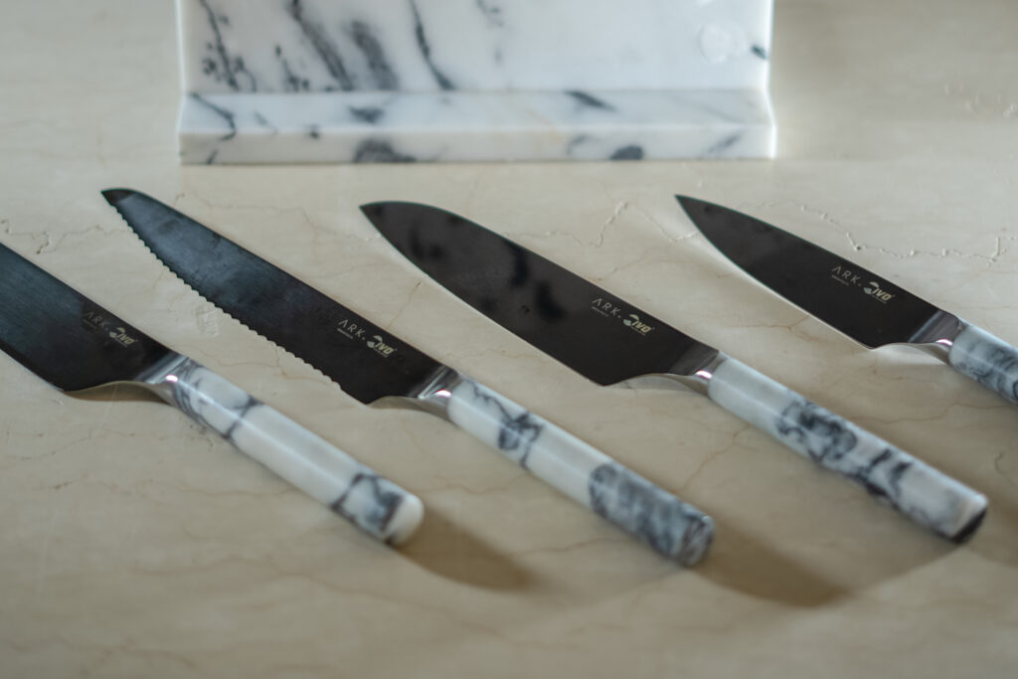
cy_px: 340
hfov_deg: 39.6
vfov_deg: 27.0
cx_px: 509
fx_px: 1414
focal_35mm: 50
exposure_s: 1/100
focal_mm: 50
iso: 100
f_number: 1.8
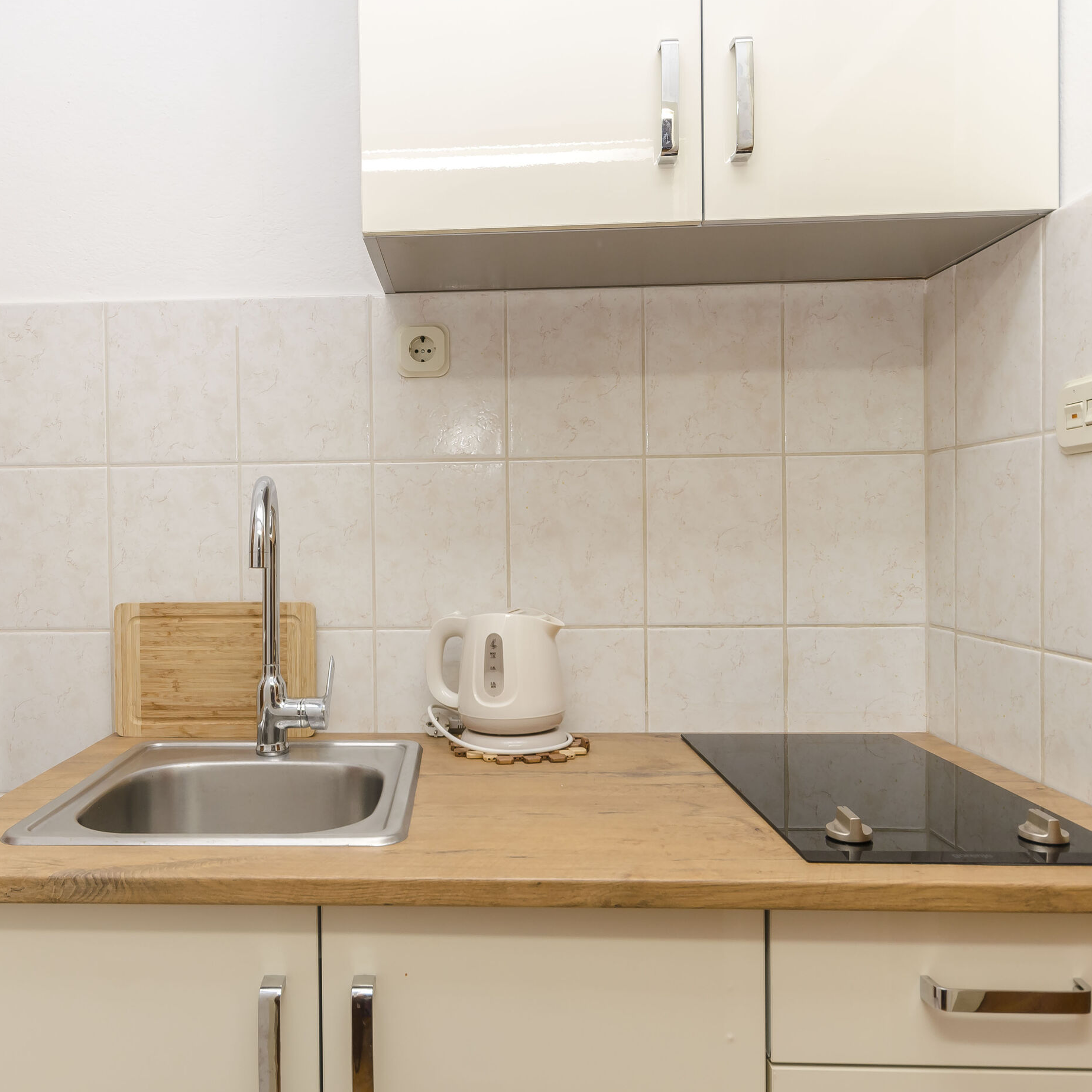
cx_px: 410
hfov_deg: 58.3
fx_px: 964
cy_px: 545
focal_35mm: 27
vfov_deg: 59.1
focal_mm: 14
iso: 100
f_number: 9
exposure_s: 1/100
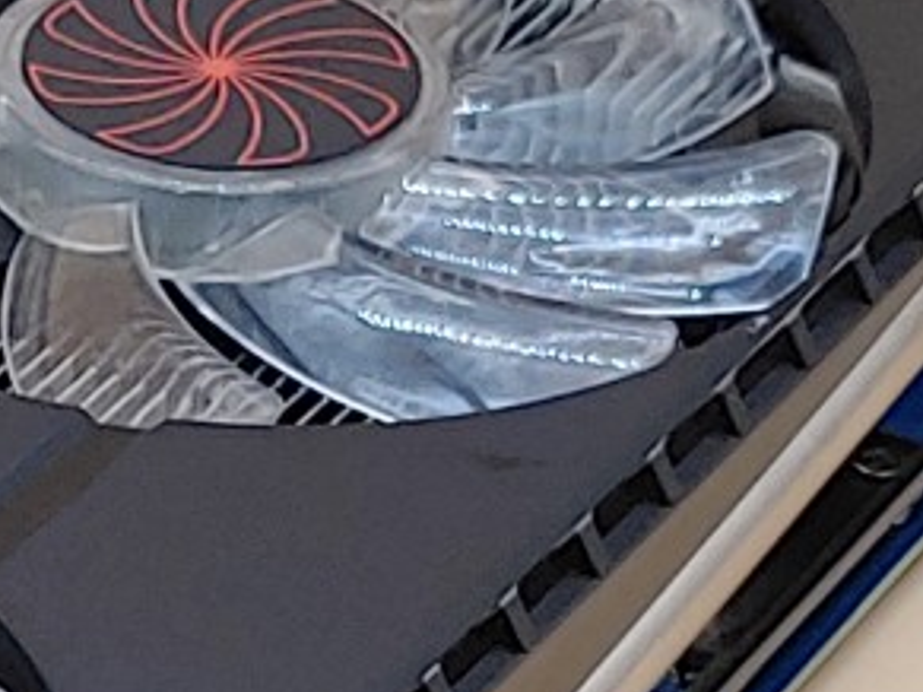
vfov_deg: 7.2
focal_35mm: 203
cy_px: 1082
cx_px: -495
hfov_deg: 9.5
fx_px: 5411
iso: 50
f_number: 1.8
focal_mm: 4.36
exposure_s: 1/120
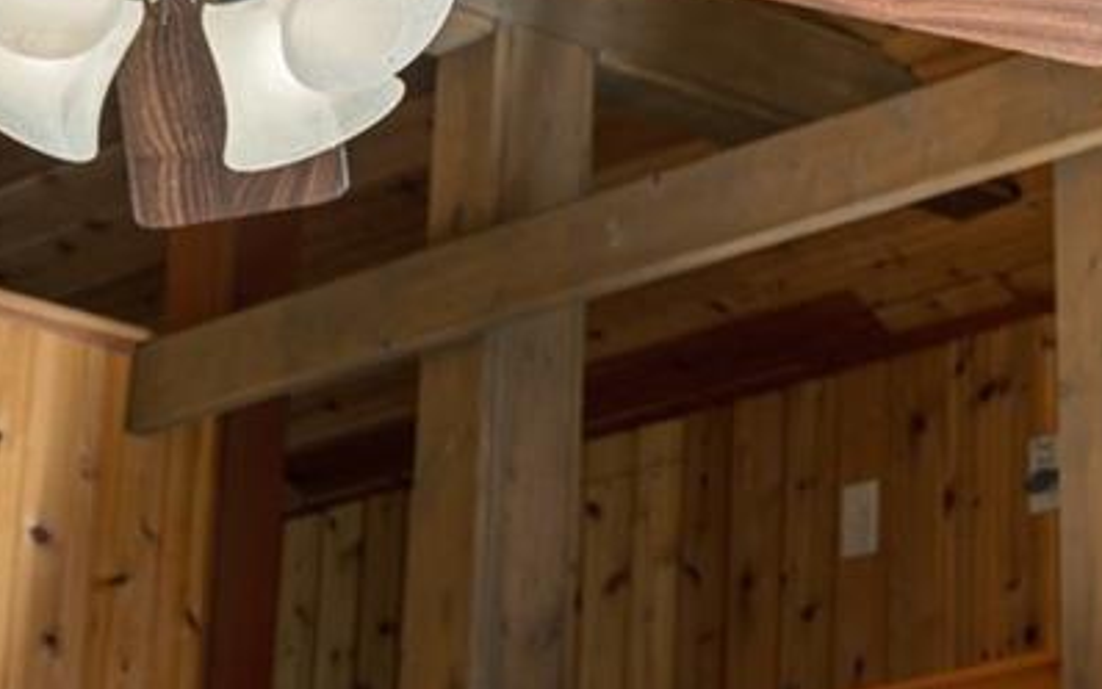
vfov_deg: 9.9
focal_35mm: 131
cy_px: -115
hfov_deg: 15.8
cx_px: 955
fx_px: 3935
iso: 400
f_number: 8
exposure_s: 1/3
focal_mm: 50
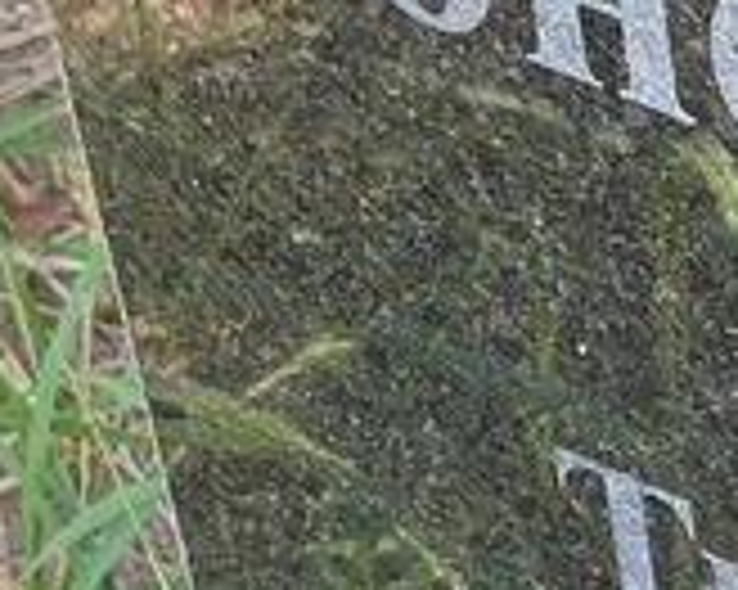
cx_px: 1354
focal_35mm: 248
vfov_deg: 6.2
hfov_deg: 7.6
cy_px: 739
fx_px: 5414
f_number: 2
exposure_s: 1/226
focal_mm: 6
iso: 20
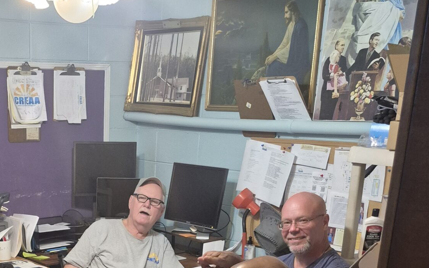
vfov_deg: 21.4
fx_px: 655
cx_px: 66
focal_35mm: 56
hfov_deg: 34.8
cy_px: 324
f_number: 1.8
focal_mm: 5.4
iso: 800
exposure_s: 1/120
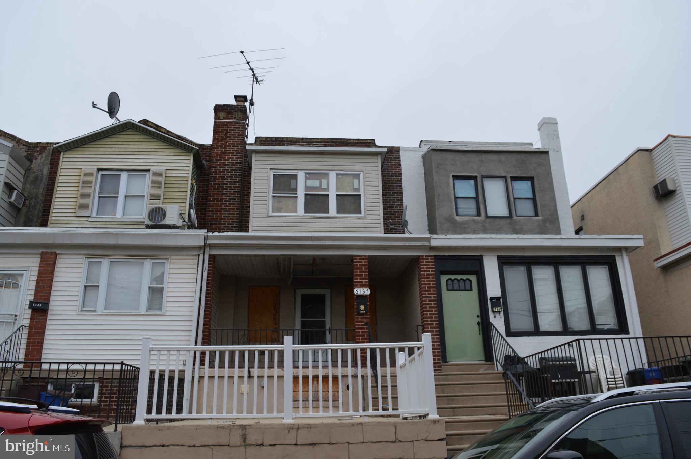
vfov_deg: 47.8
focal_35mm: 27
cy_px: 230
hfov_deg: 67.4
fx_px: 518
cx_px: 346
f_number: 7.1
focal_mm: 18
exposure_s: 1/200
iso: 100
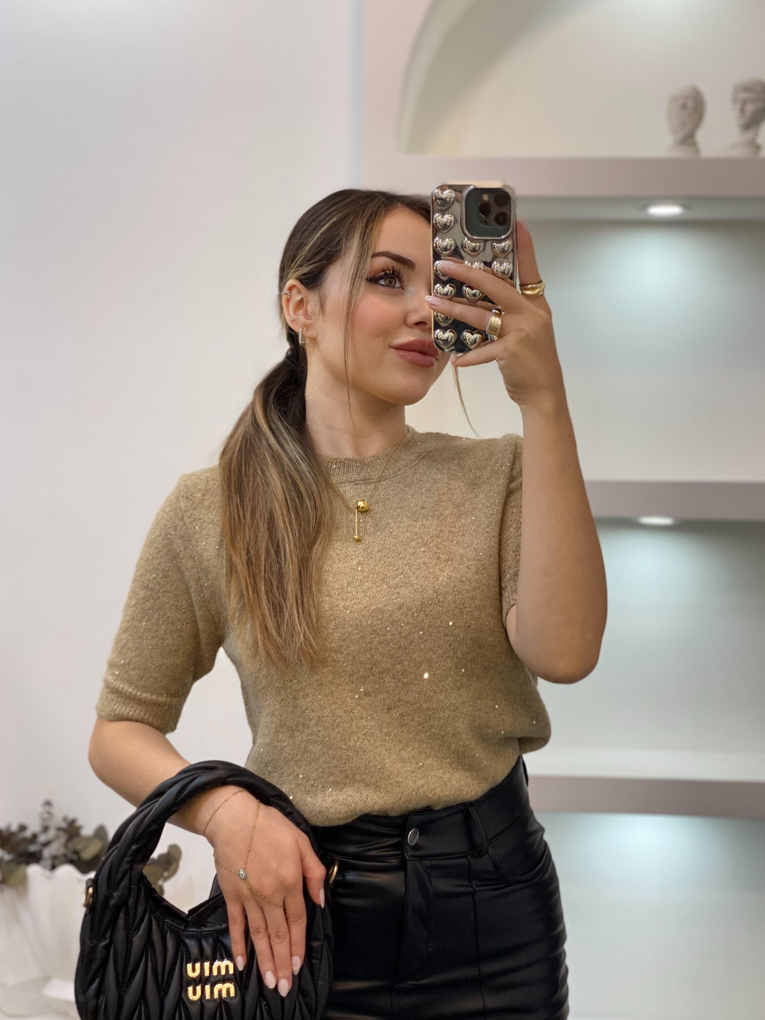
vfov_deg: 34.9
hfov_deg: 26.6
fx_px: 1621
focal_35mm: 55
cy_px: 528
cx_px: 384
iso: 80
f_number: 2
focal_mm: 6
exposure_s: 1/100
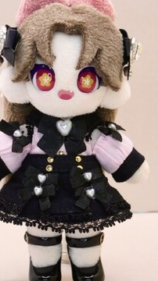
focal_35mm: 64
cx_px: 64
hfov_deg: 18.8
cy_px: 133
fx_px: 478
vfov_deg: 32.8
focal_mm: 22
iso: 200
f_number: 4.9
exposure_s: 1/50
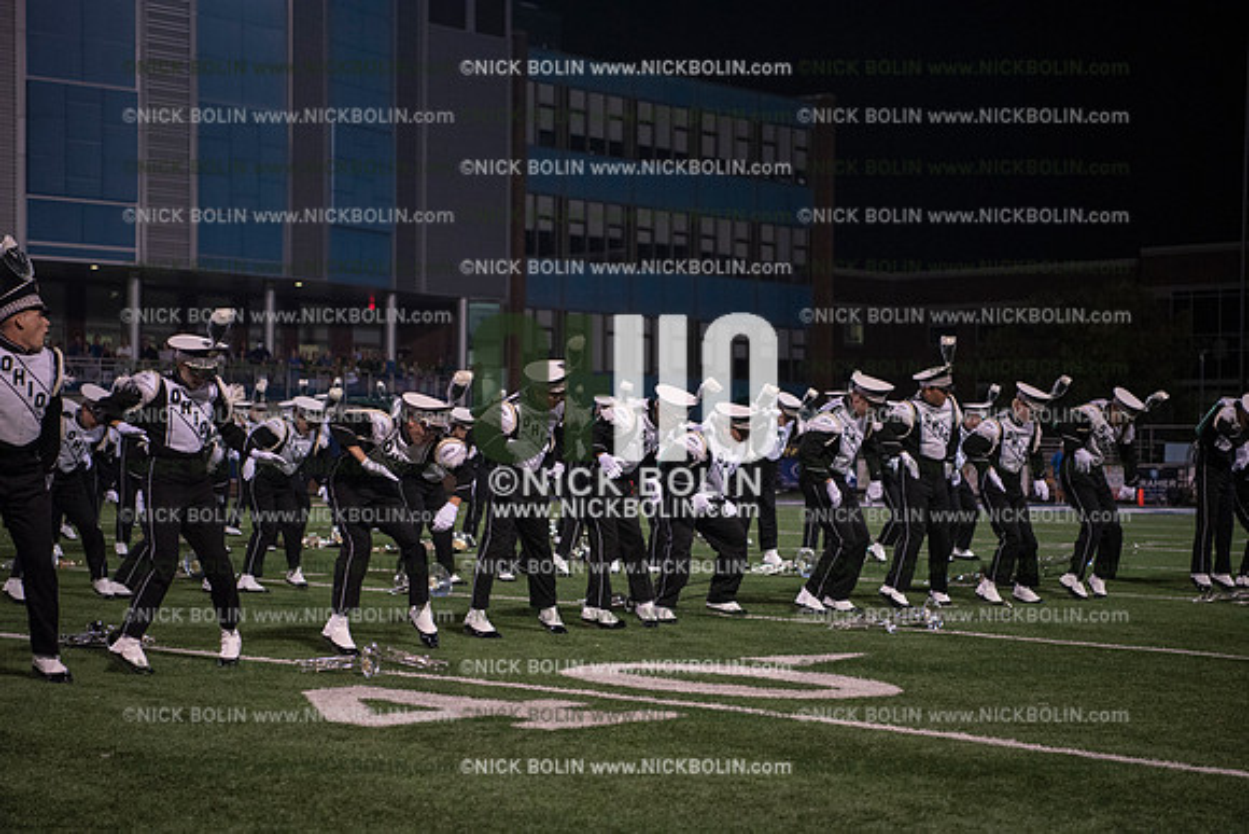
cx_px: 624
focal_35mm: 70
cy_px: 417
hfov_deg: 28.8
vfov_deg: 19.5
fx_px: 2429
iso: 3200
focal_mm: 70
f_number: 3.2
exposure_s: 1/500
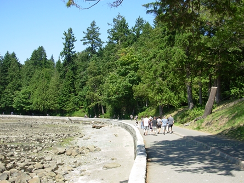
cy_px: 97
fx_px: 289
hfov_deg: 45.8
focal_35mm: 41
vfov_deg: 35.1
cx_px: 123
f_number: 2.9
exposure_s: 1/609
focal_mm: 6.3
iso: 50
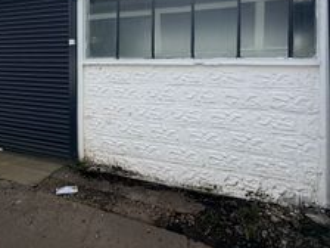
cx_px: 131
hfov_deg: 68.7
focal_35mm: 25
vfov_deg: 52.1
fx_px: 238
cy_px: 58
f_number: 2.2
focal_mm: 2.22
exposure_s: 1/955
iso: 32
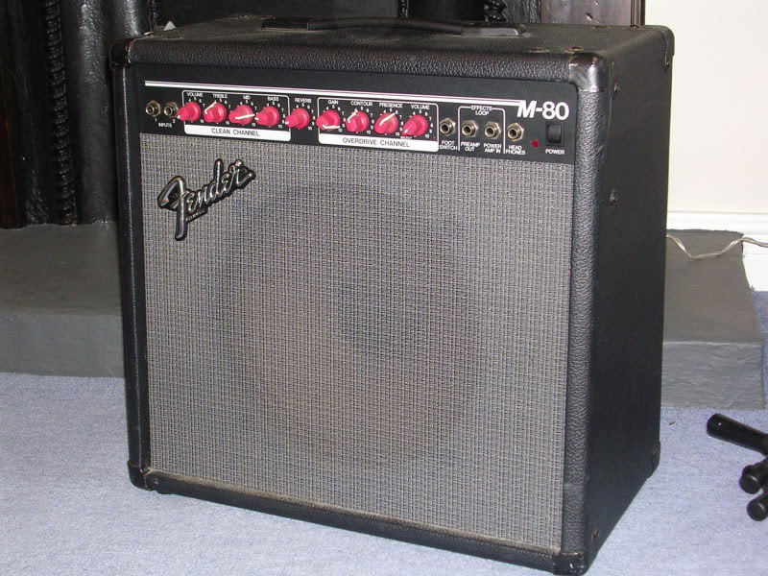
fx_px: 1398
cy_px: 288
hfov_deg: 30.7
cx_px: 384
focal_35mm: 63
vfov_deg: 23.3
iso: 132
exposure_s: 1/60.1
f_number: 3.5
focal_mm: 9.6
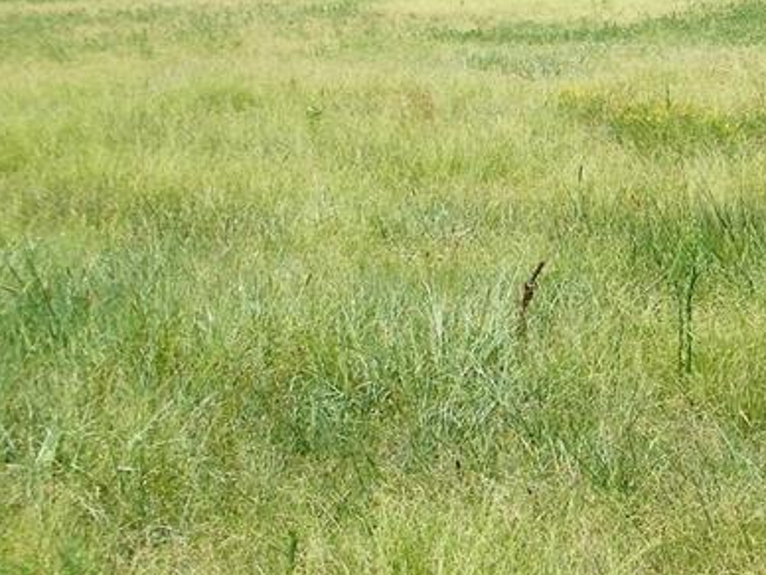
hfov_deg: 18.5
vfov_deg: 14.3
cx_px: 811
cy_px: 156
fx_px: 2279
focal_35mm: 103
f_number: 7.6
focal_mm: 7
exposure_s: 1/200
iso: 80
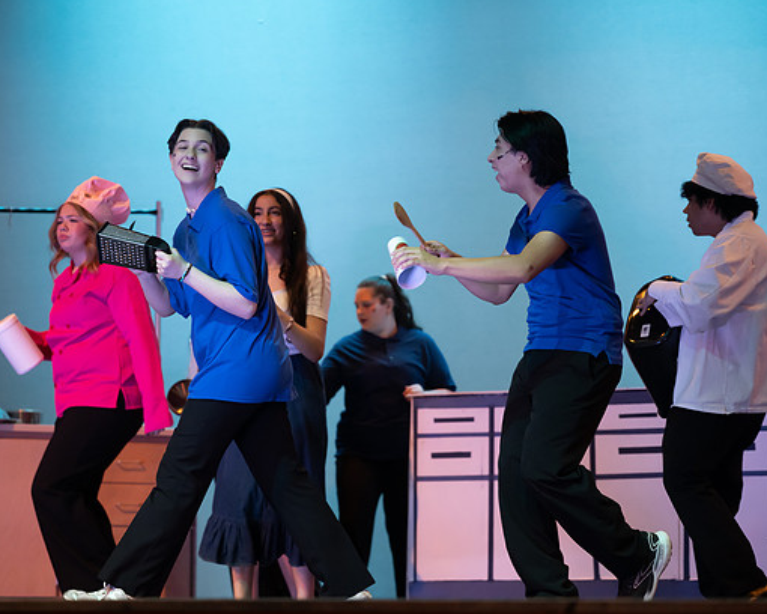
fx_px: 2792
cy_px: 304
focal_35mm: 123
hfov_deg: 15.6
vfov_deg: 12.5
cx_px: 297
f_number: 2.8
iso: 4000
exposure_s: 1/400
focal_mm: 104
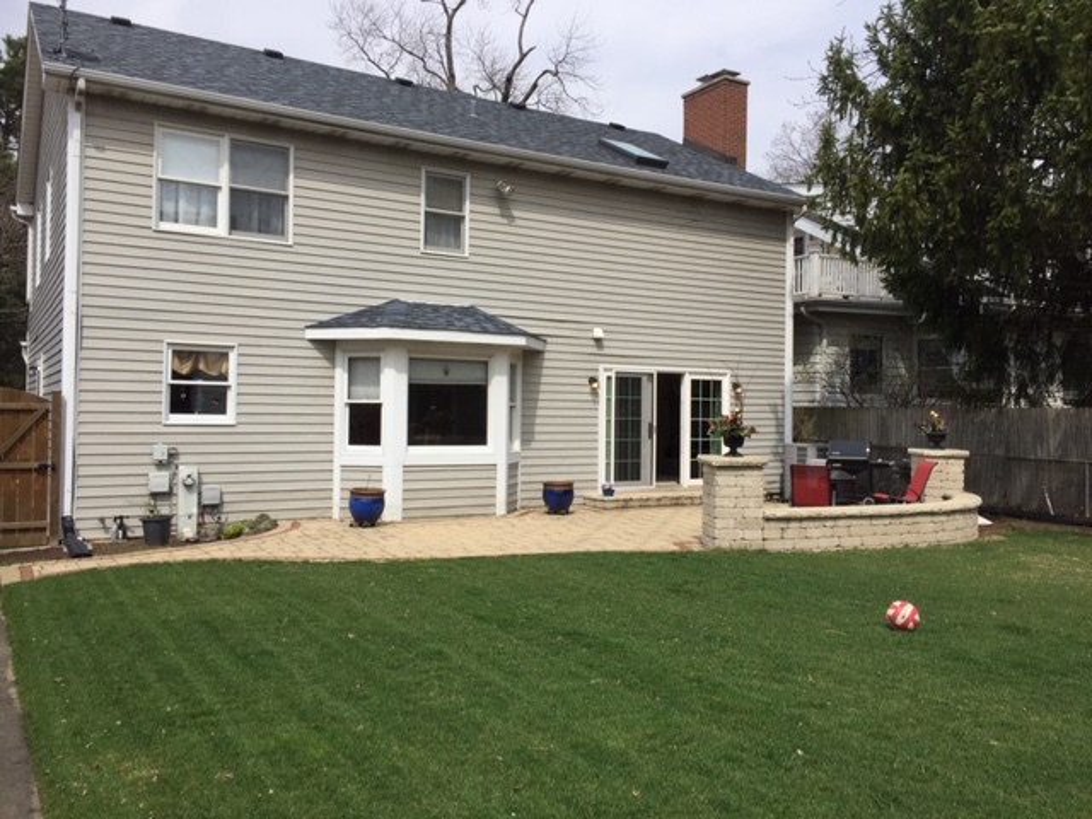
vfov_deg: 48.2
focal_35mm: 29
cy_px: 410
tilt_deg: +1.4
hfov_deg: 61.7
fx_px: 915
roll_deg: -3.6
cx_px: 546
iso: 32
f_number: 2.2
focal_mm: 4.15
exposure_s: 1/2639
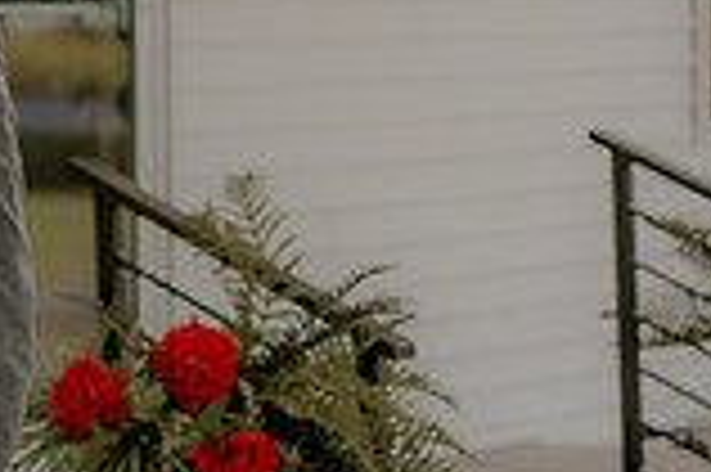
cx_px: -472
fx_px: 3768
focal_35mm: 191
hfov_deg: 10.3
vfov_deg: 7.2
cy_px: 265
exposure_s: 1/2500
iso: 400
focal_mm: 35
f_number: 1.8
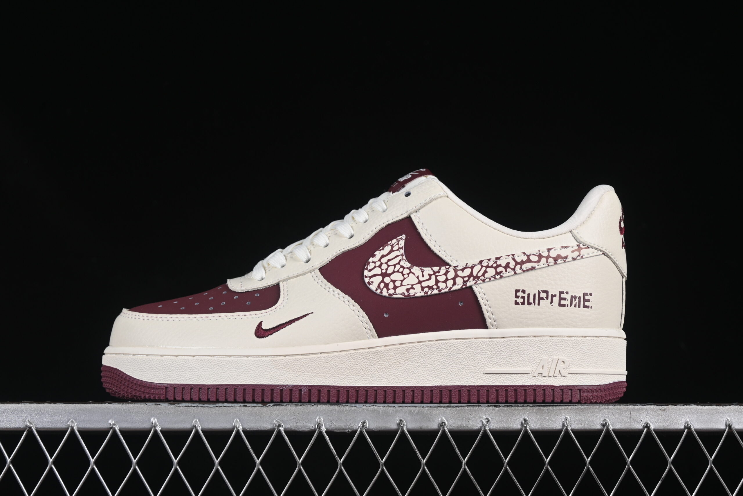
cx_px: 372
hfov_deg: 27.0
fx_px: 1548
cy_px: 248
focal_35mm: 75
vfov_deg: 18.2
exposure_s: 1/80
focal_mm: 50
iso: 160
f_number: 8
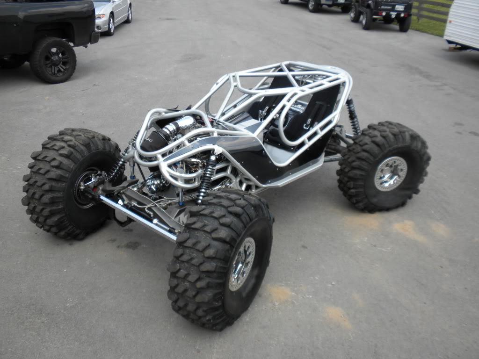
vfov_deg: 38.7
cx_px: 240
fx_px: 512
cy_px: 180
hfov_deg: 50.1
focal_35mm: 37
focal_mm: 6.6
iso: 64
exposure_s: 1/237
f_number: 3.5
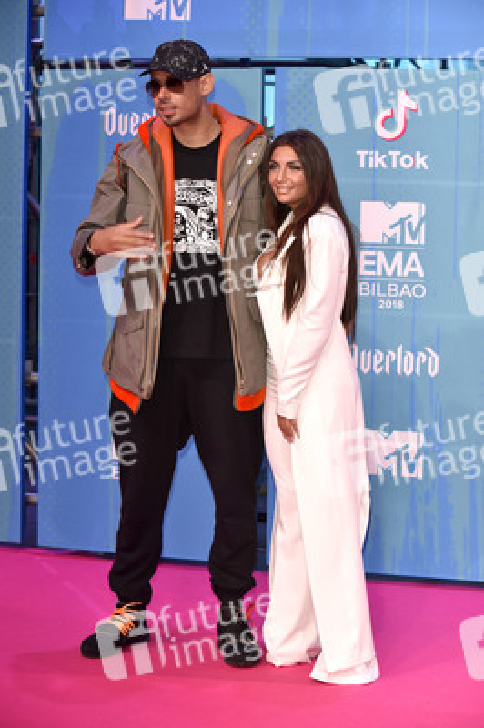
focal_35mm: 200
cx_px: 242
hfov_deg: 6.9
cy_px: 364
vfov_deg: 10.3
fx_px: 4040
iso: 2000
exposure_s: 1/250
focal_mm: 200
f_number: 4.5
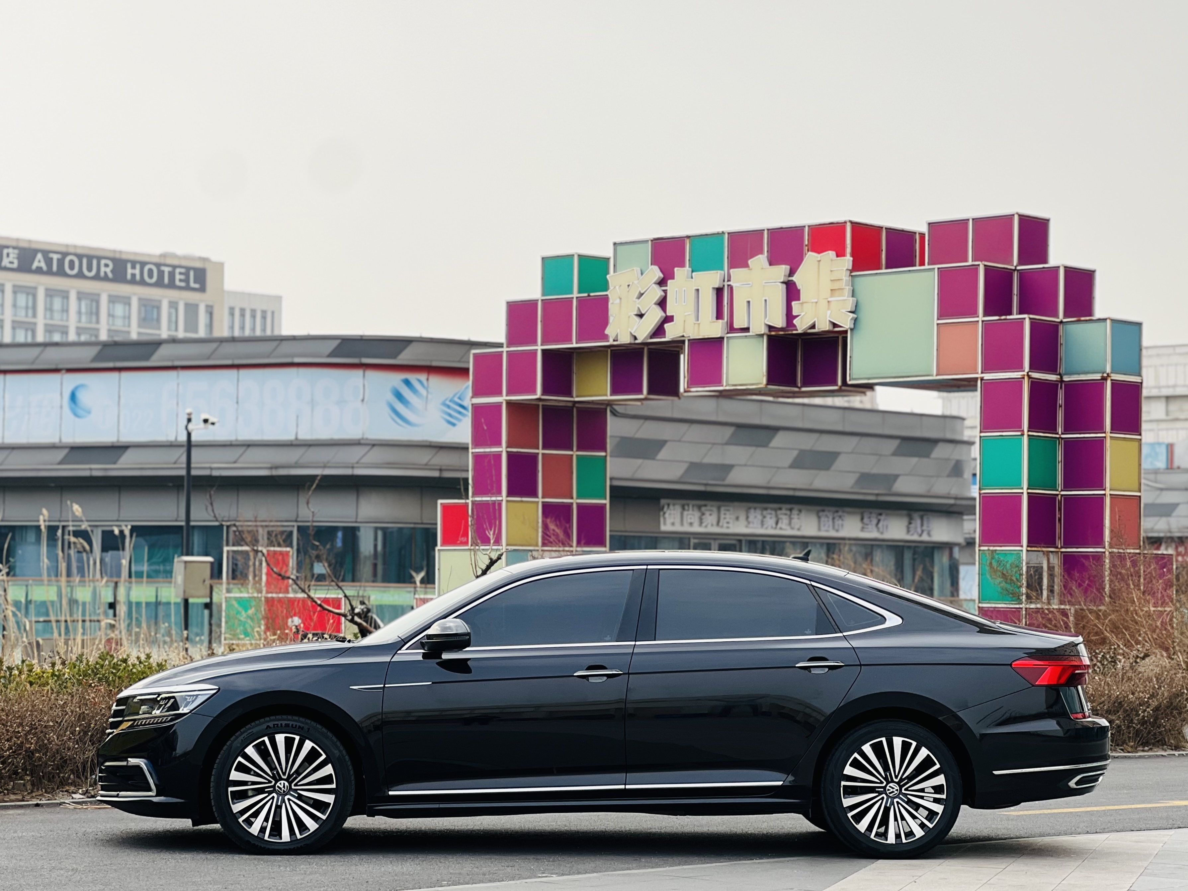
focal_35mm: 77
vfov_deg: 19.1
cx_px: 594
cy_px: 446
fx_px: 2643
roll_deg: -0.5
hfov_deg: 25.3
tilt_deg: +2.9
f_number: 2.8
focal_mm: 9
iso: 32
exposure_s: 1/172
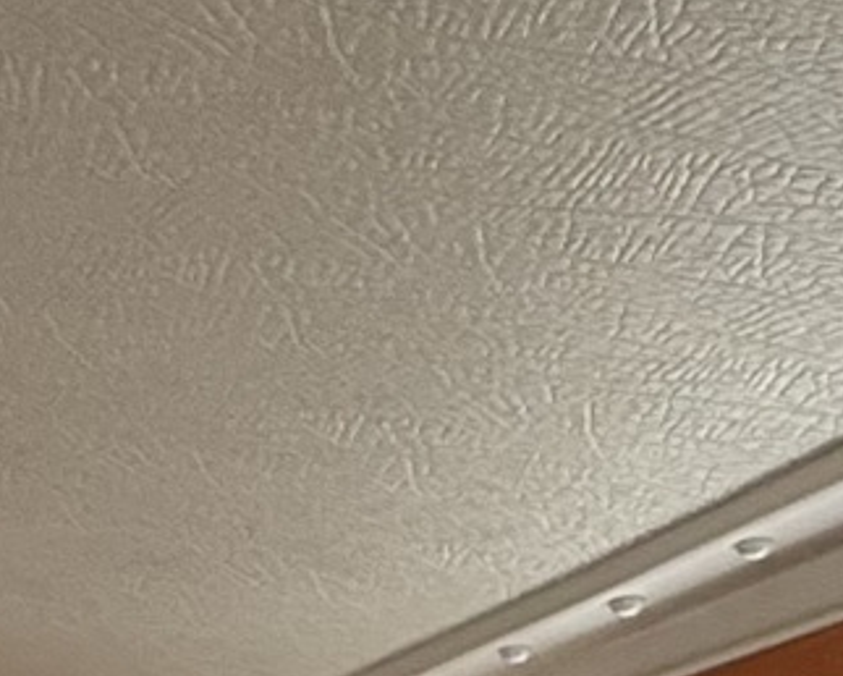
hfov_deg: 15.1
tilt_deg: -14.4
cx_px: -785
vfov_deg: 10.7
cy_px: 1938
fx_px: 2646
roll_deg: +1.4
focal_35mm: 106
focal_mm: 2.22
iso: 320
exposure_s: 1/99
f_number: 2.2
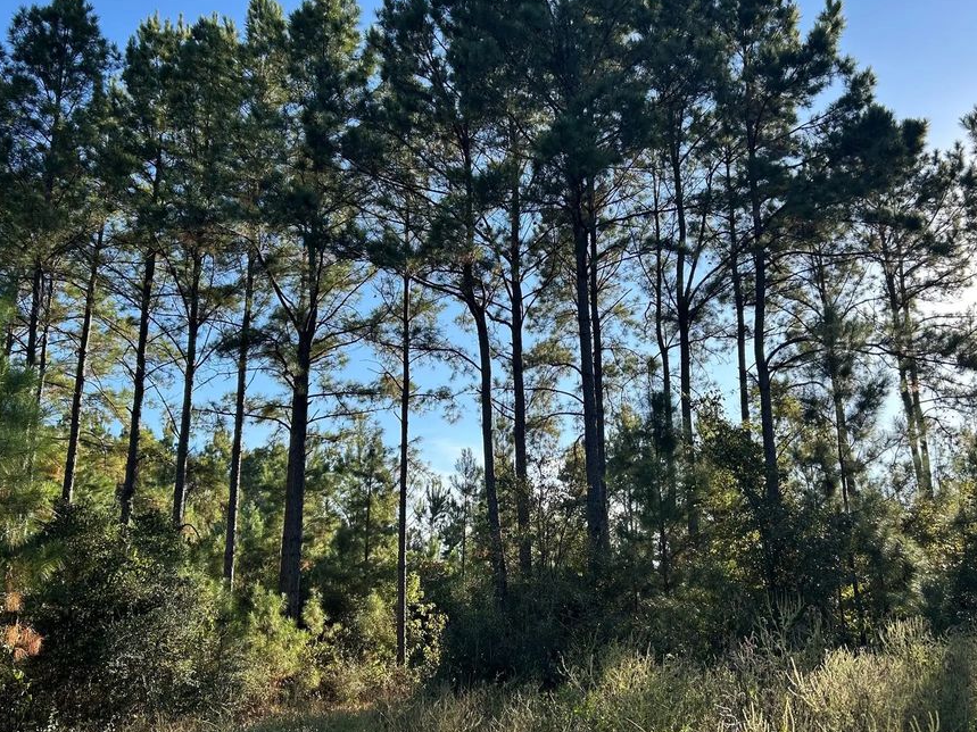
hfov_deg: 58.3
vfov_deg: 45.4
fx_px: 875
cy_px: 374
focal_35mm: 31
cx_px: 505
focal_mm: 5.7
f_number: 1.5
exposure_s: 1/1449
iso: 50
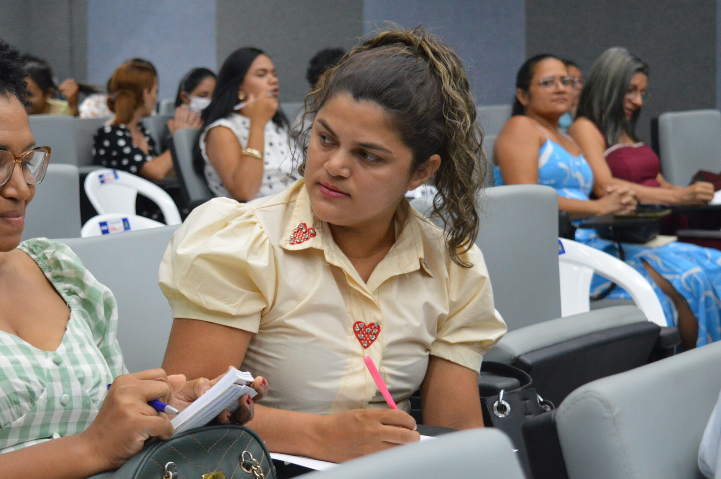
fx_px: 1814
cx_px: 264
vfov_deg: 15.0
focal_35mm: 91
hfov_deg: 22.4
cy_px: 230
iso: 1400
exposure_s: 1/60
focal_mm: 45
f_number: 5
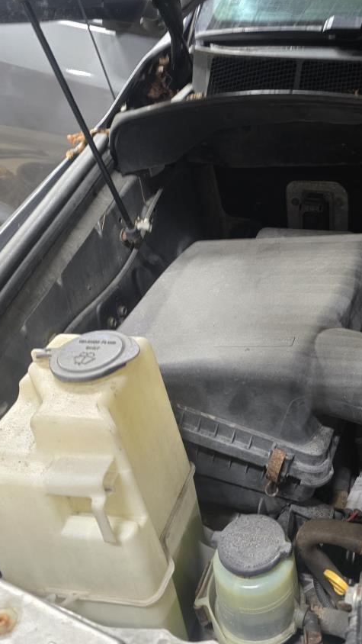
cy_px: 302
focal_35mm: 38
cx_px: 329
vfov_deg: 52.7
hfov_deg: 29.8
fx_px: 648
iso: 640
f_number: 1.7
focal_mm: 6.3
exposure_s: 1/60
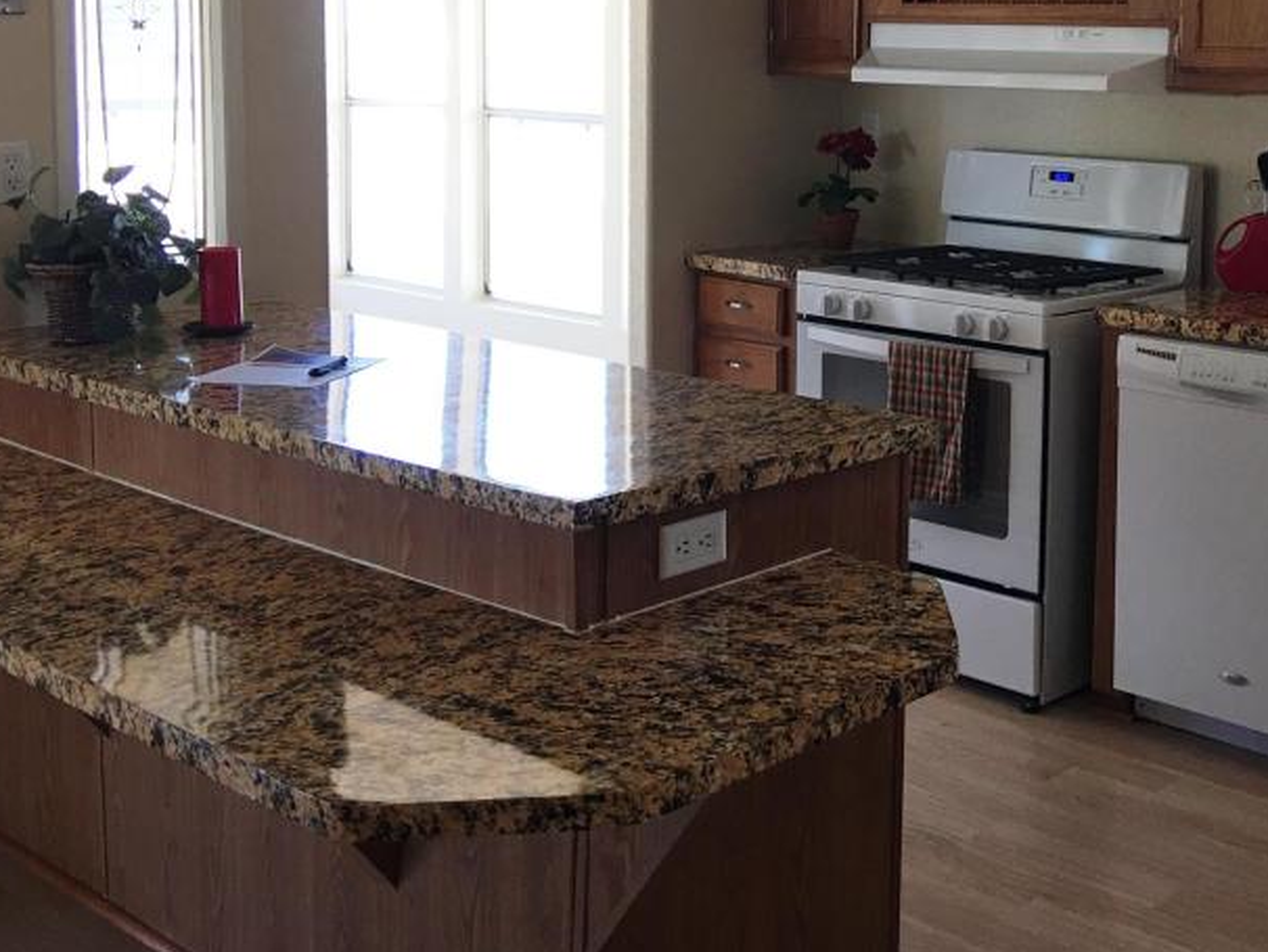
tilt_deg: -4.6
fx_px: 1796
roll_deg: -1.0
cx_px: 946
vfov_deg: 29.2
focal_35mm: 49
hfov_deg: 38.0
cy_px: 224
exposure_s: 1/30
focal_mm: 4.15
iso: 25
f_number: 2.2
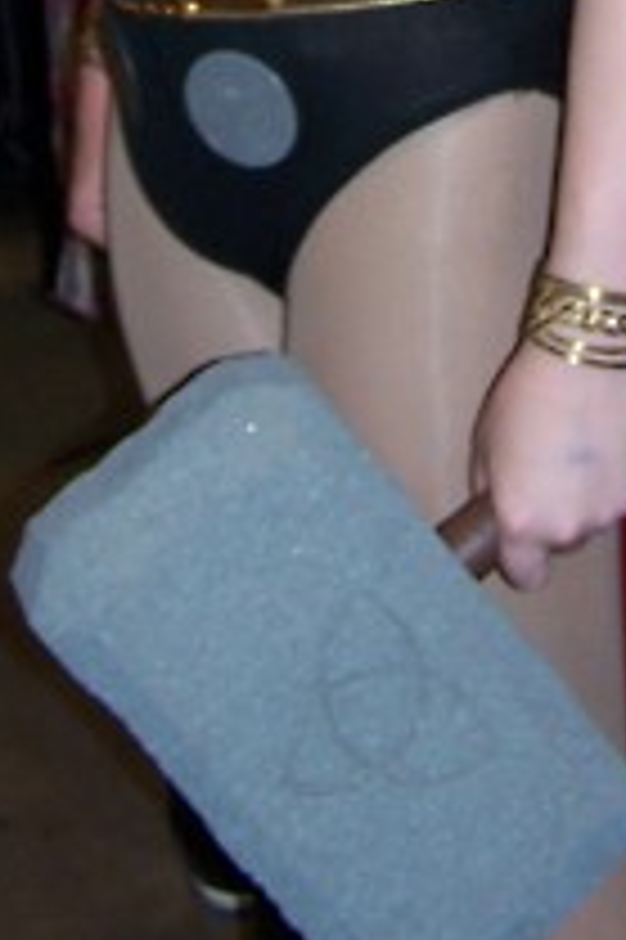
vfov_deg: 15.3
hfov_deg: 10.9
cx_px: 378
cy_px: -358
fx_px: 3292
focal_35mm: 126
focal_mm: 6.3
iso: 80
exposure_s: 1/60
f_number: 2.8
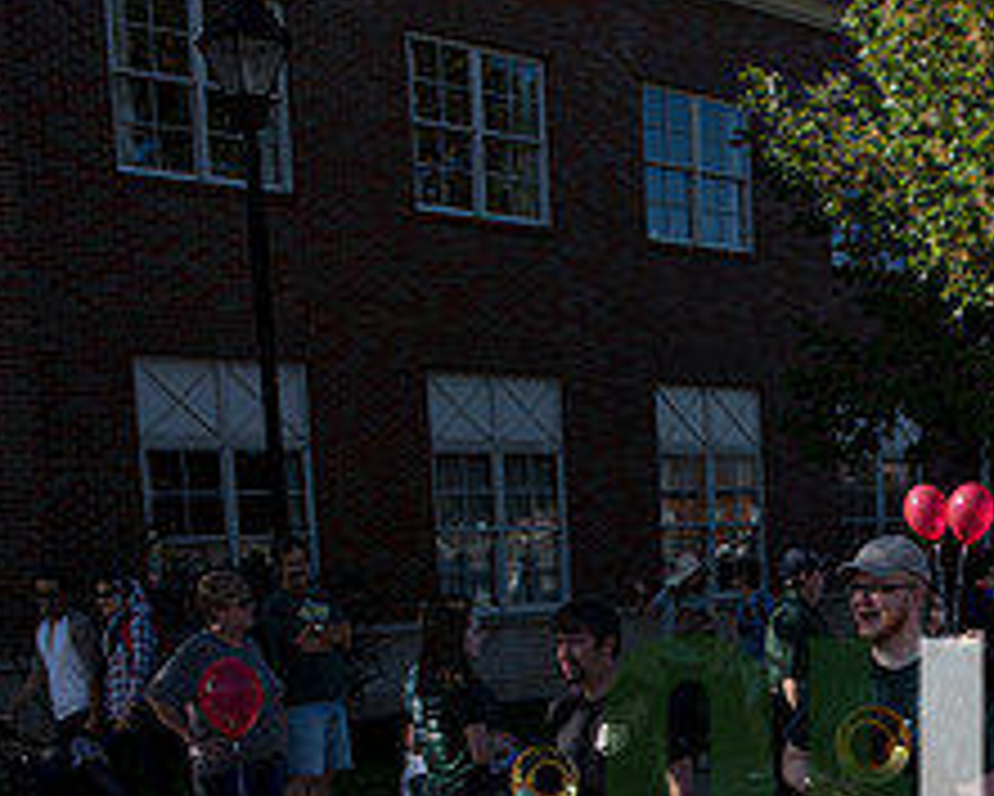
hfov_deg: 30.2
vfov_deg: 24.3
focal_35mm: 59
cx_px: 945
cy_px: 848
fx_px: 1736
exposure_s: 1/1600
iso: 250
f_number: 4.5
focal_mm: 24
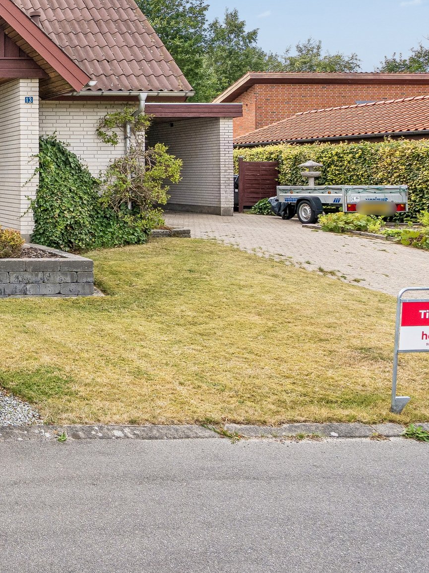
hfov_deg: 27.5
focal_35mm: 40
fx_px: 661
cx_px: -177
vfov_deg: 45.4
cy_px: 154
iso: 320
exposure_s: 1/500
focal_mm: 16
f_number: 7.1
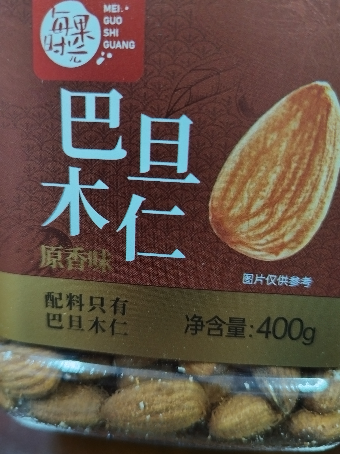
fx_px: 301
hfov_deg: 58.9
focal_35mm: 23
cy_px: 227
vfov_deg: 73.9
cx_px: 170
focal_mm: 5.52
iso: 1679
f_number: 1.9
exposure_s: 1/25
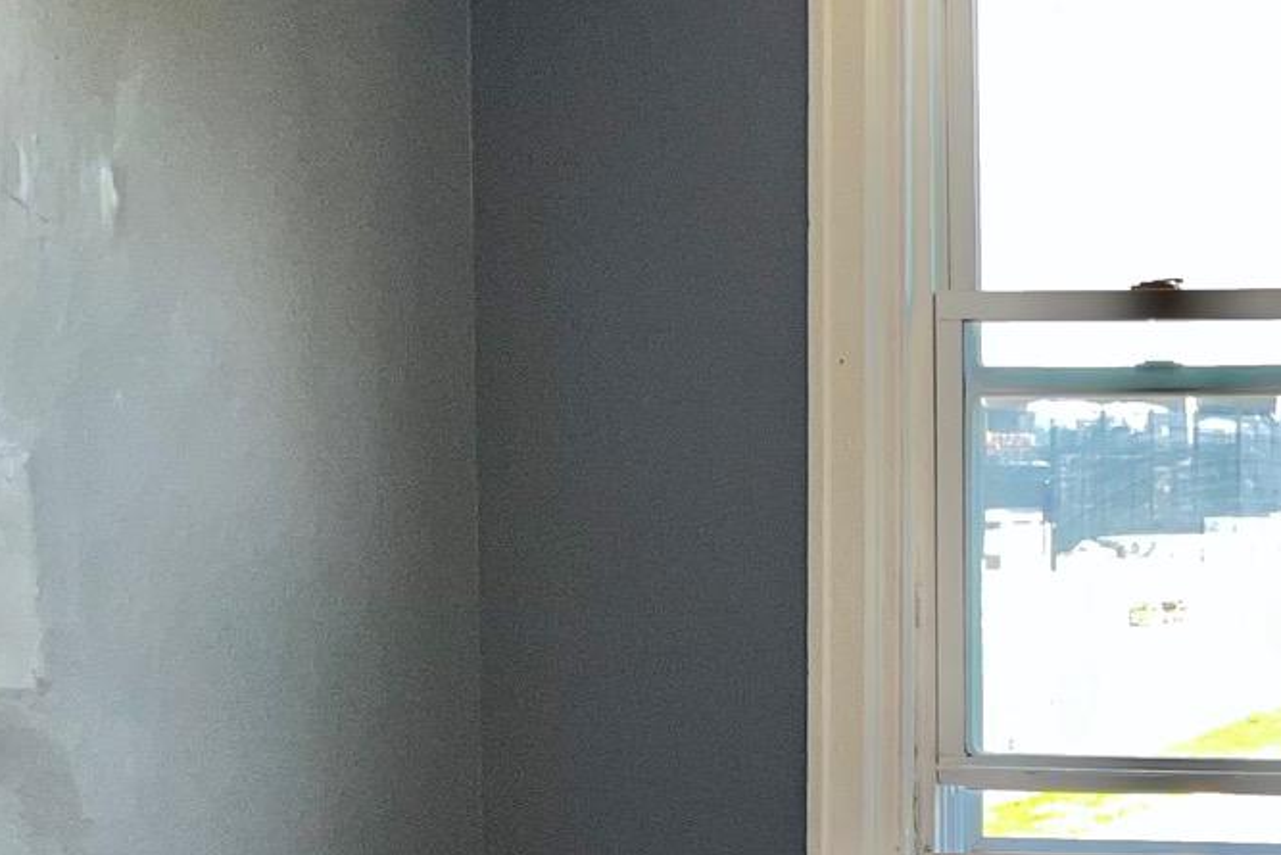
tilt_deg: -2.5
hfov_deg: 22.5
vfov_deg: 16.4
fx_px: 2954
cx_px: 1558
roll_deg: +0.6
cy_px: 582
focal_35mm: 83
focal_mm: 5.7
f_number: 1.5
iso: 32
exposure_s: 1/312
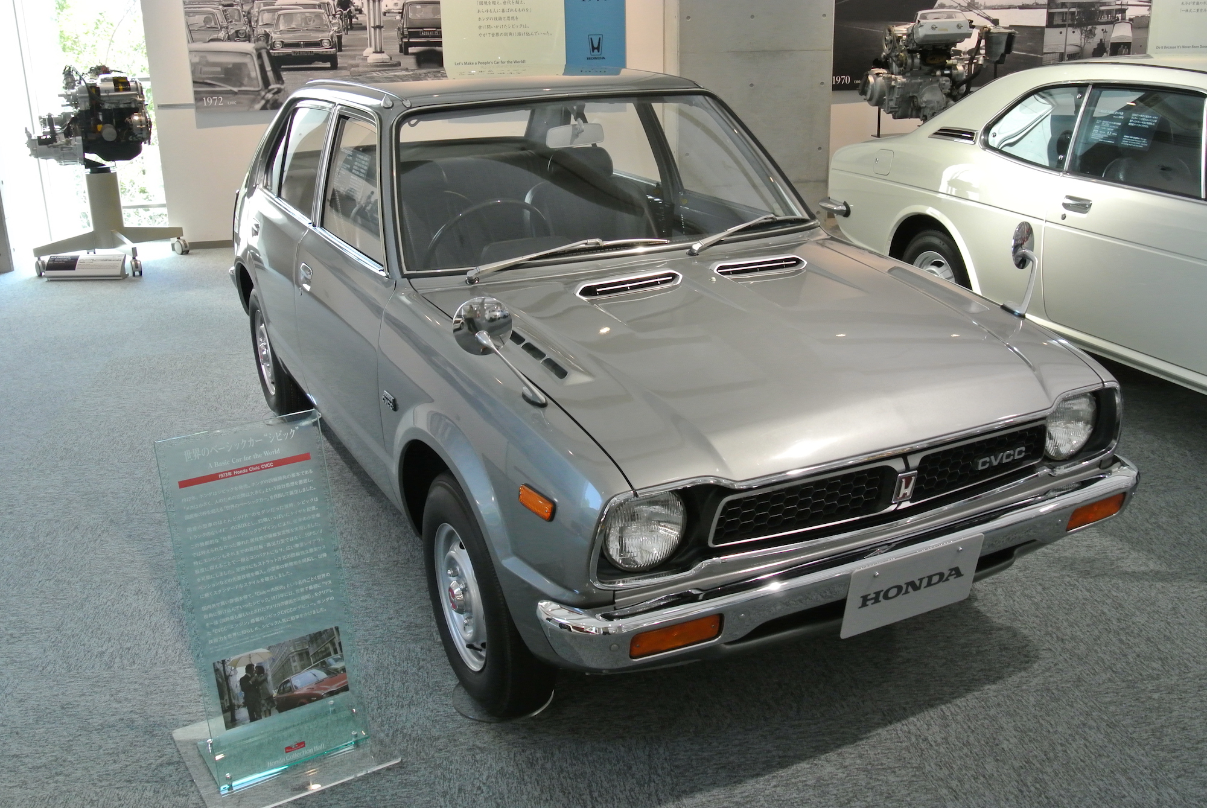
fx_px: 1175
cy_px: 404
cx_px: 604
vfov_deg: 38.0
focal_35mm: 35
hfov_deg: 54.4
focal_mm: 13.1
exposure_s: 1/25
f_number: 7.1
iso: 800
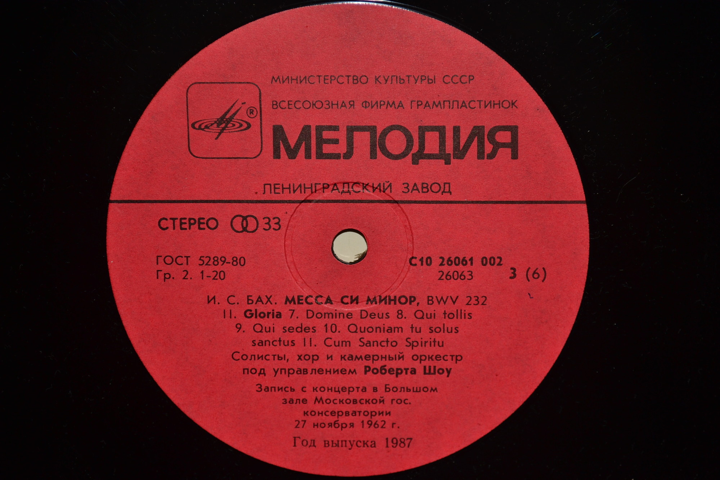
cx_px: 360
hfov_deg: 24.6
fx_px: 1650
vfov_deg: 16.6
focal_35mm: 82
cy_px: 240
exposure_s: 1/60
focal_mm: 55
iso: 100
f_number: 5.6
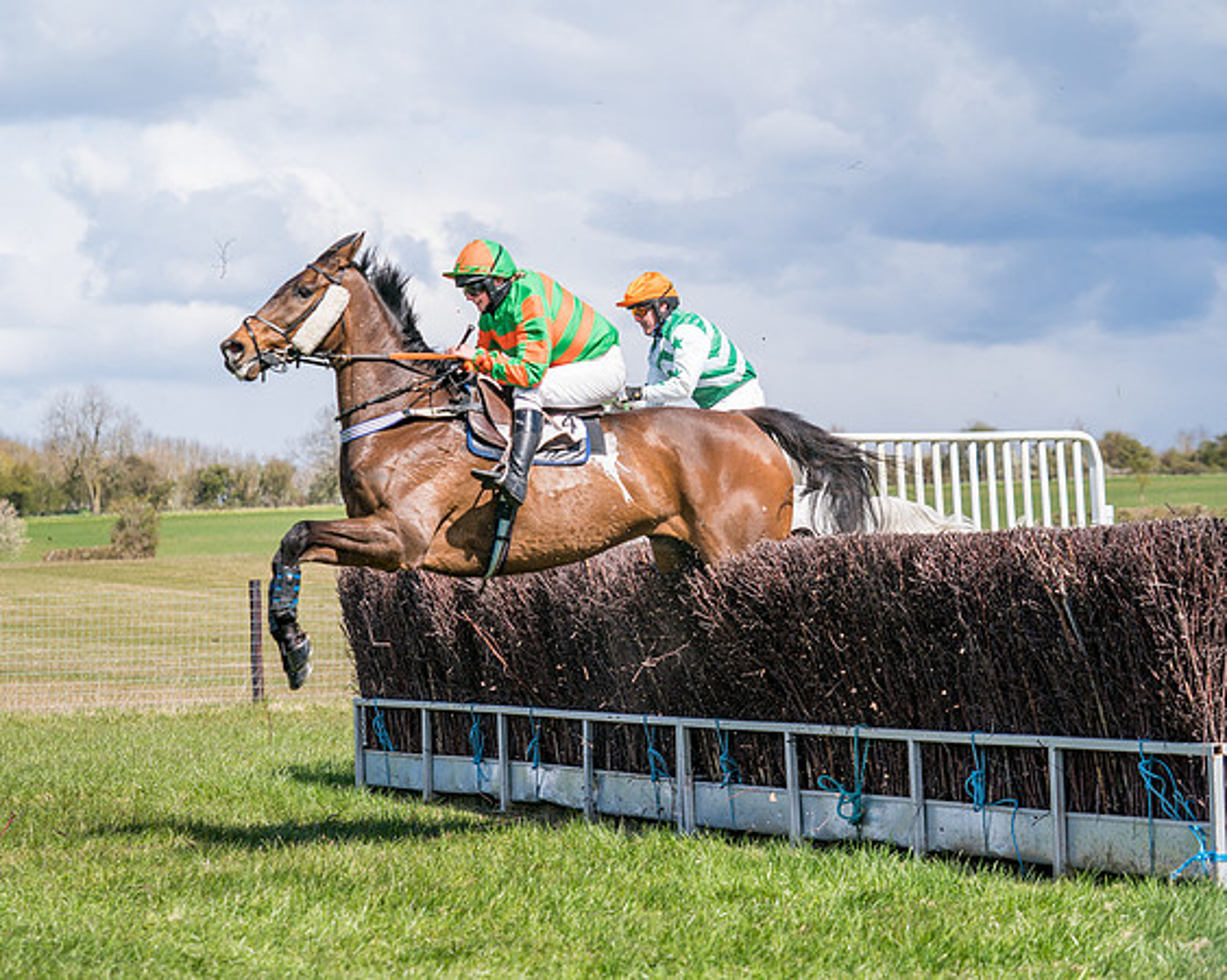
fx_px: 3794
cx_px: 499
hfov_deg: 18.4
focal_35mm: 105
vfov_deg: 14.7
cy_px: 481
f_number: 4
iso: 200
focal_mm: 86
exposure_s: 1/1600
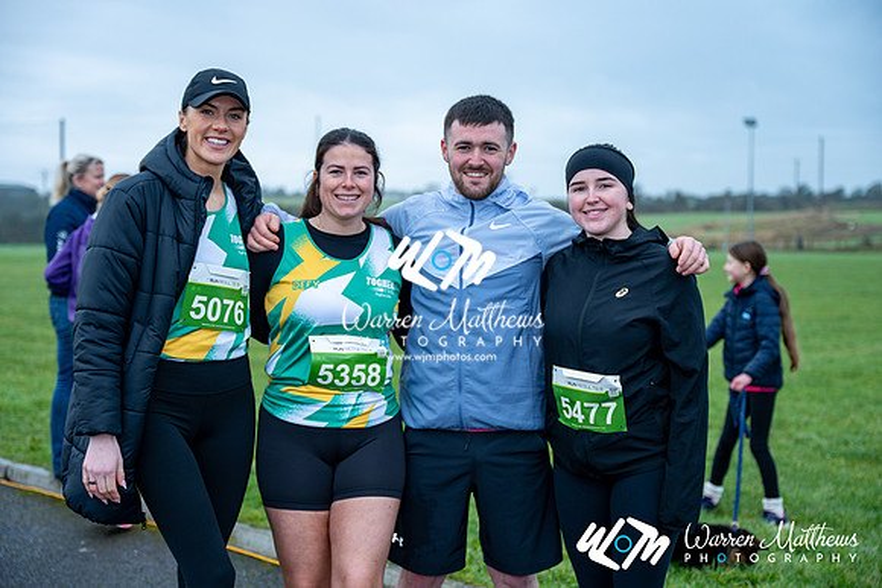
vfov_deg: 25.5
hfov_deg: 37.5
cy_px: 294
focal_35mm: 53
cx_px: 441
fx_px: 1299
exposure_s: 1/250
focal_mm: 53
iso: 100
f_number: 2.8
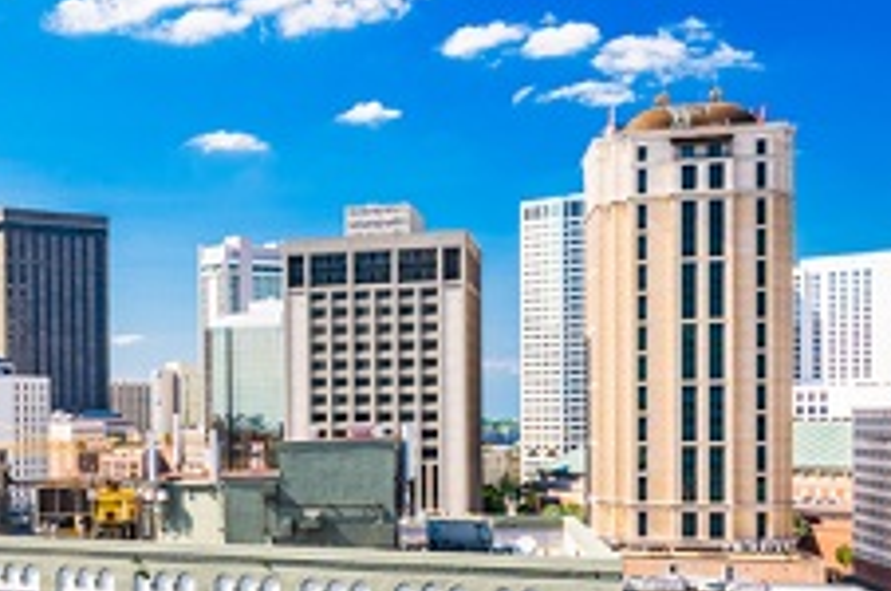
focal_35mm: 63
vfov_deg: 21.3
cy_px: 445
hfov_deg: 29.2
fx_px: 1557
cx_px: -63
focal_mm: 28
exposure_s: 1/25
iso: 64
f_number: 8
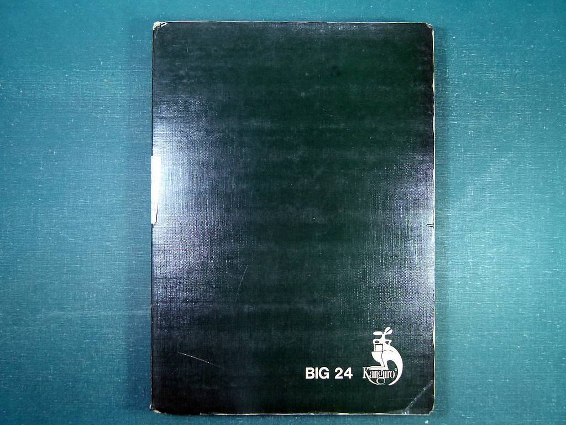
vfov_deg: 54.9
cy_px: 212
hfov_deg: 69.4
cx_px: 283
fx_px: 409
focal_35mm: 25
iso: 160
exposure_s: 1/60
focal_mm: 4.5
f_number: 2.8
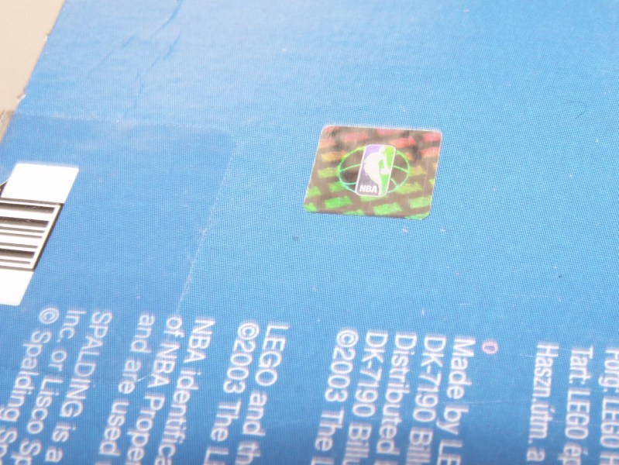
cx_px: 310
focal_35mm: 62
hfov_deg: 31.2
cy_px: 232
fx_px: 1109
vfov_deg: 23.7
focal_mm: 10.28
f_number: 8
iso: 64
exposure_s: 1/30
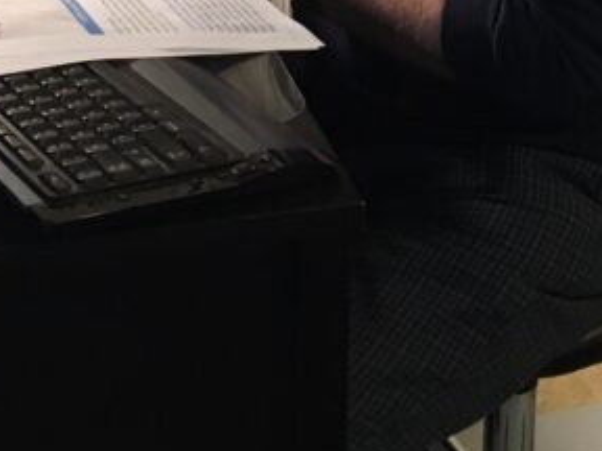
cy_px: -240
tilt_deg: -13.7
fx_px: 1791
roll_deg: -1.1
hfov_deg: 19.1
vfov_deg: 13.5
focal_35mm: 103
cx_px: 339
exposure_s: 1/30
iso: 125
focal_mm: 4.15
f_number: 2.2
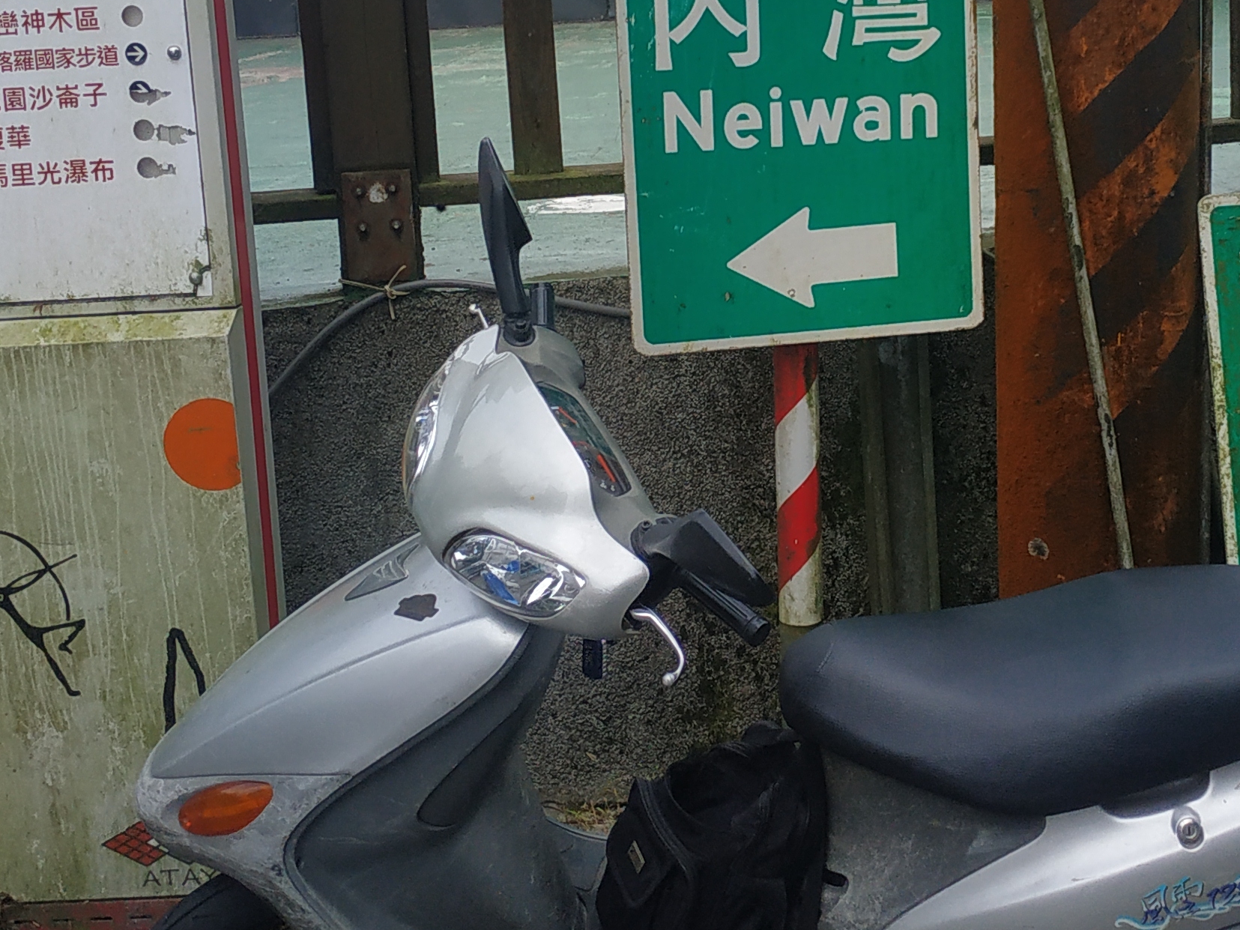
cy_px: 239
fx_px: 2078
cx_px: 827
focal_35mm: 58
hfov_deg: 32.9
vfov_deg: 25.0
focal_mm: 3.94
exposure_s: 1/2699
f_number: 1.9
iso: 200
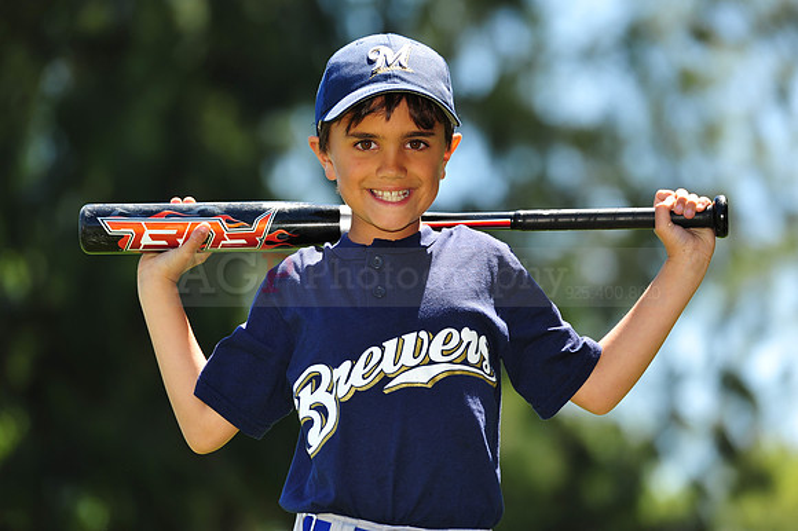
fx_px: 4431
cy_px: 266
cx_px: 399
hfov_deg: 10.3
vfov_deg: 6.9
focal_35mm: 200
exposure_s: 1/500
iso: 200
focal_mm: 200
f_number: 4
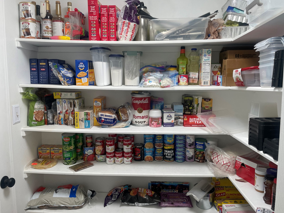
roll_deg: +0.1
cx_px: 143
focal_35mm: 27
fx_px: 222
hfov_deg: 65.3
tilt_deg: -6.0
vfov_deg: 51.4
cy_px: 107
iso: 100
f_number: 1.6
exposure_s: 1/120
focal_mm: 4.2
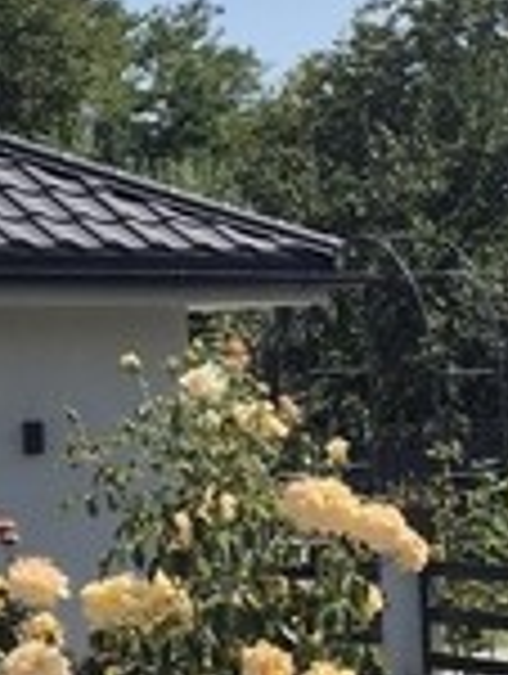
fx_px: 3063
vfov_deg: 12.5
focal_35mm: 157
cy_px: 536
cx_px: 980
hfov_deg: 9.0
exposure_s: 1/3096
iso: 25
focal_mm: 5.4
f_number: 1.8
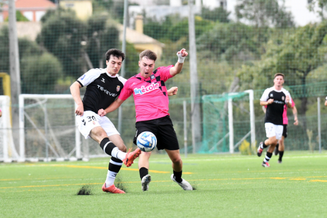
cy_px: 109
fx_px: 3678
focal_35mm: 405
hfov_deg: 5.1
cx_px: 164
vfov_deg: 3.4
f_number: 5.6
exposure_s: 1/6400
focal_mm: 270
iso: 5000
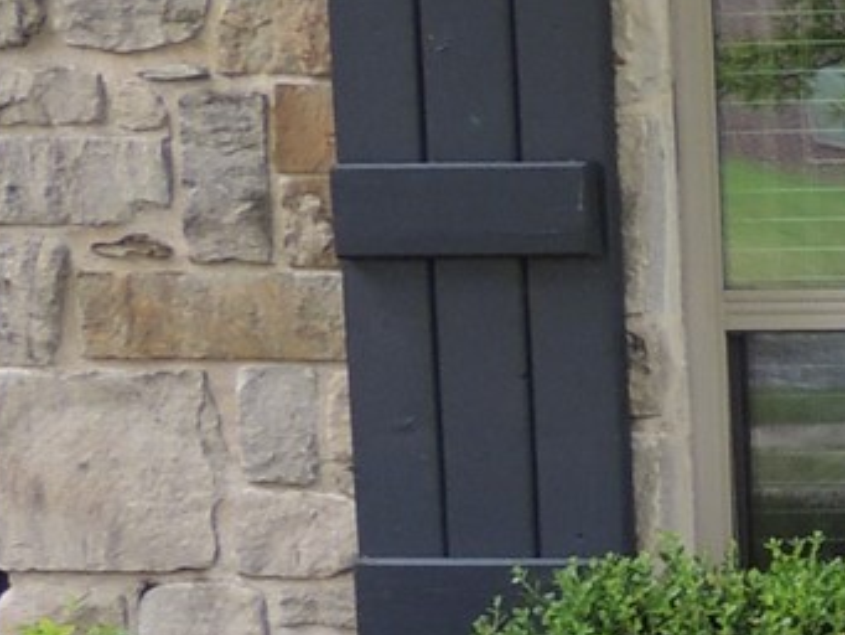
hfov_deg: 8.7
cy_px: 809
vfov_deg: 7.5
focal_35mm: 197
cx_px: 2307
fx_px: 4811
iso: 100
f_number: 3.3
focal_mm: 6.2
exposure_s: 1/80
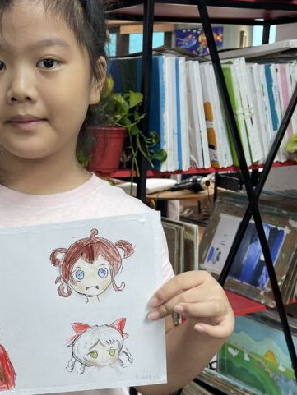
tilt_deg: -13.6
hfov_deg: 27.4
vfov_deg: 36.6
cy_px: 244
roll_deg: +0.0
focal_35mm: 52
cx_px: 49
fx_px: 595
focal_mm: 5.1
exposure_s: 1/100
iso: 100
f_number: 1.6
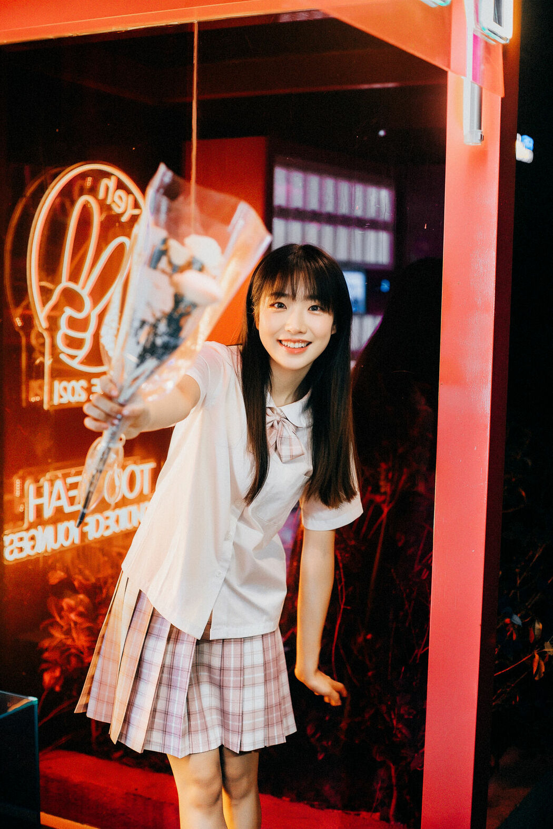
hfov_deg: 27.0
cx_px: 276
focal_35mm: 50
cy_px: 414
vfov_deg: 39.6
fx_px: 1152
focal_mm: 50
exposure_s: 1/60
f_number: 2.2
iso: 500
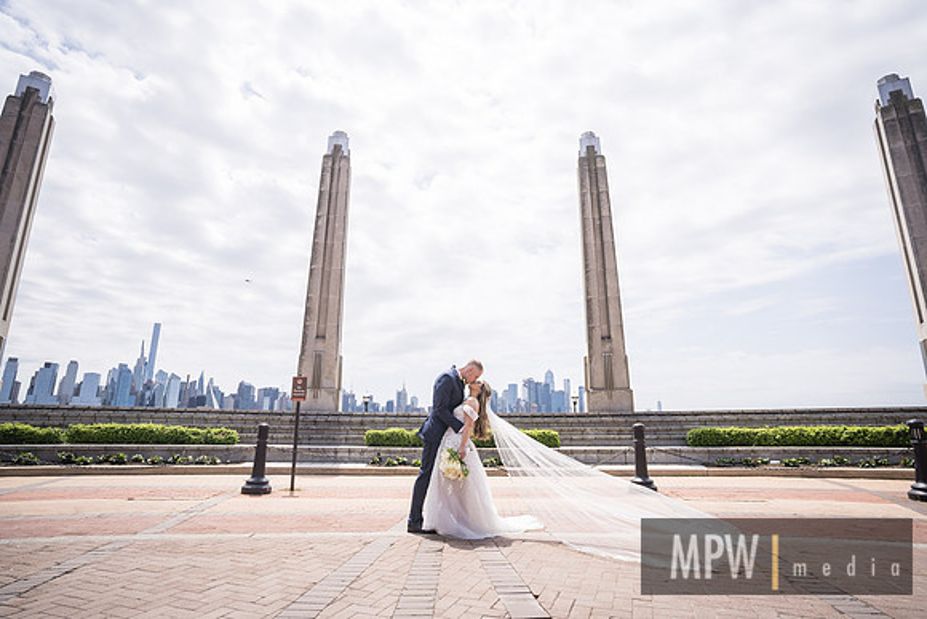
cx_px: 464
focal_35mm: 18
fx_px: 455
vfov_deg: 68.5
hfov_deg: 91.1
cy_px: 310
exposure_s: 1/2000
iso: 100
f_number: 2.8
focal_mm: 17
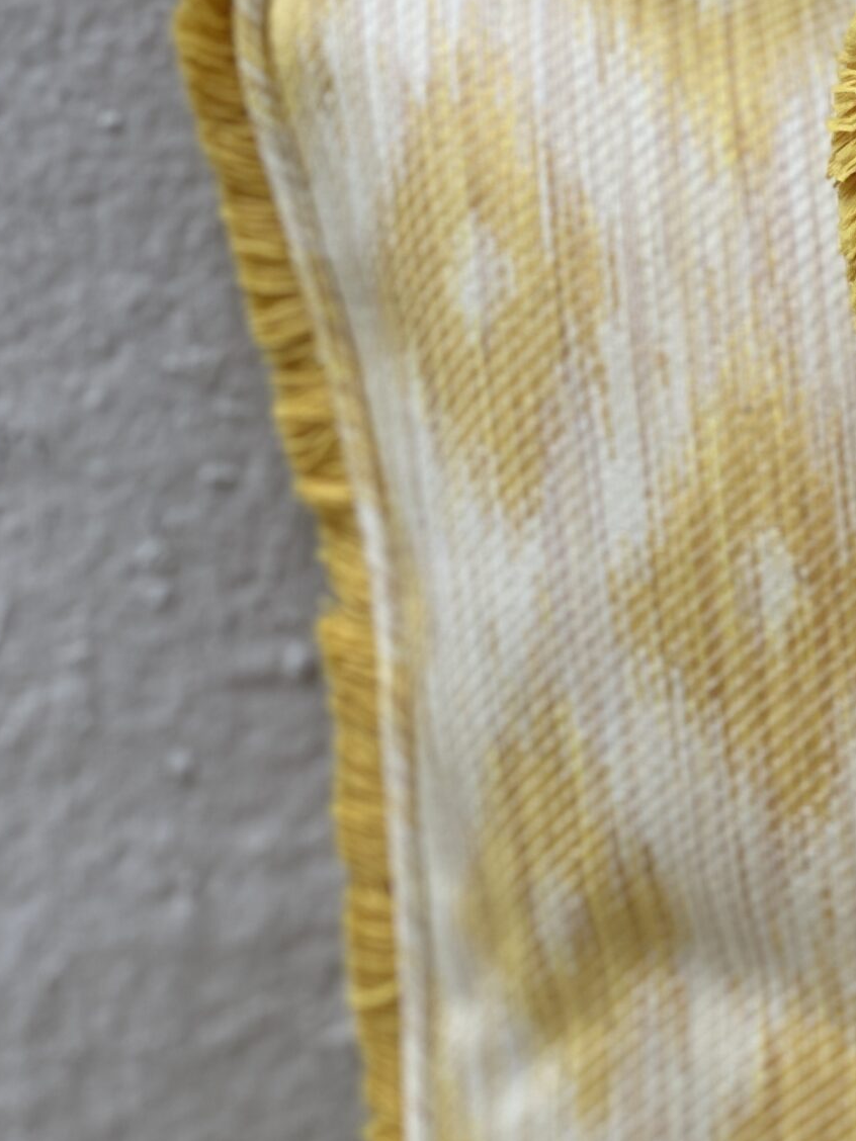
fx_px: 3891
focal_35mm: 118
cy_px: 724
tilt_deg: -21.4
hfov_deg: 12.5
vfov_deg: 16.7
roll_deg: +1.5
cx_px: 766
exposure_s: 1/122
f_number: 2
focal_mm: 6
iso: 80
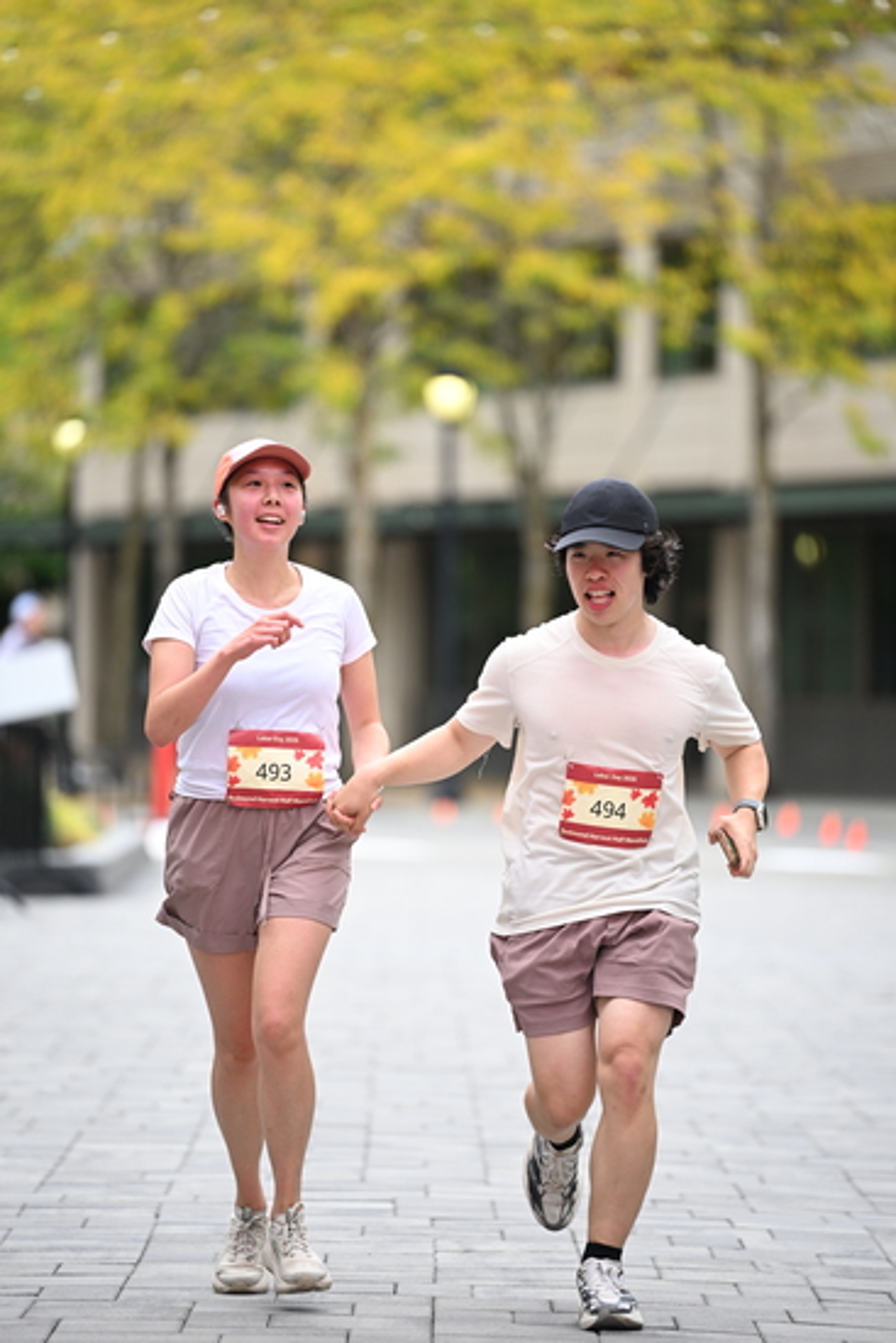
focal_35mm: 200
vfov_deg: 10.3
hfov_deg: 6.9
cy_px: 672
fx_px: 7461
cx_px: 448
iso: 640
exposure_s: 1/1600
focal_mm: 200
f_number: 2.8
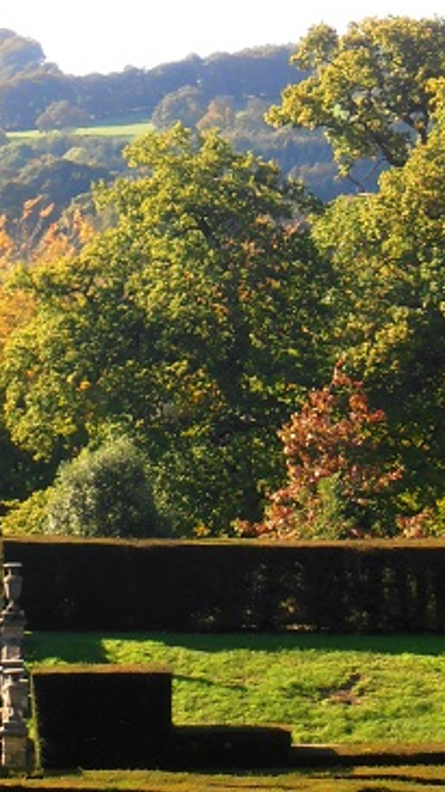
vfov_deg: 8.1
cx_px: -63
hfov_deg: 4.6
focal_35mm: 265
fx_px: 5565
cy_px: 215
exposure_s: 1/160
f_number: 5.5
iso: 80
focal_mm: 19.64
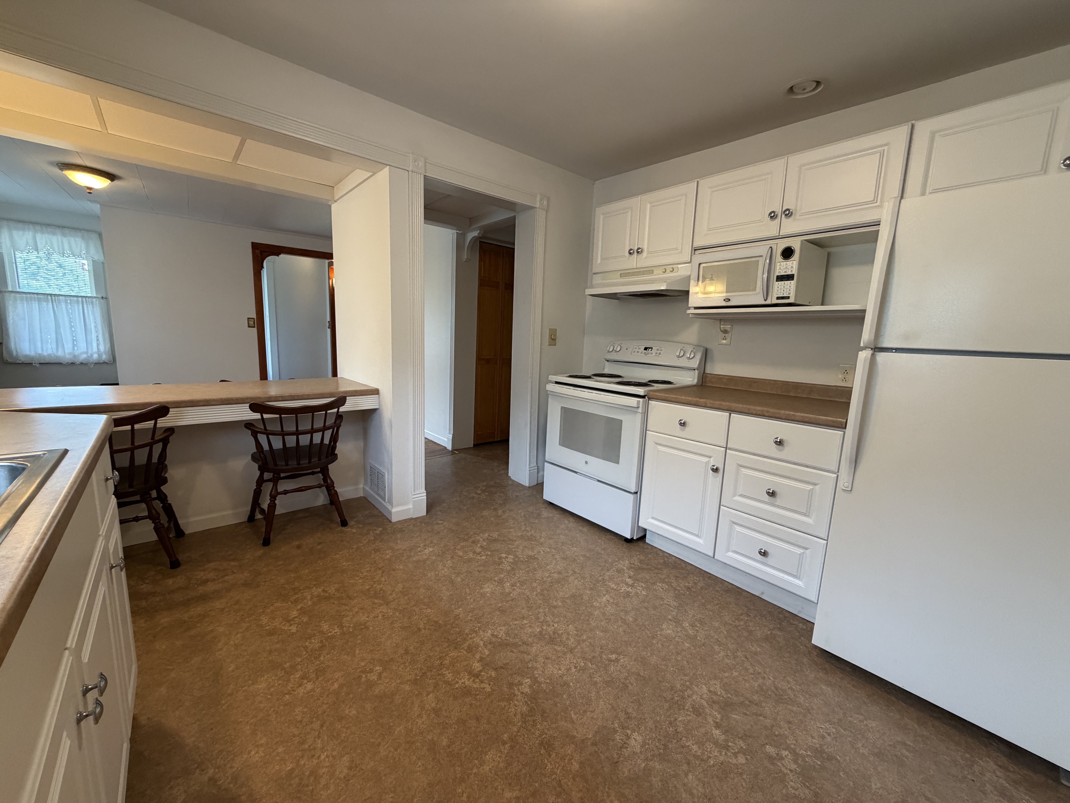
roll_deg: -1.9
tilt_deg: -9.3
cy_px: 402
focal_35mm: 14
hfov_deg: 102.1
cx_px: 535
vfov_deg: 85.7
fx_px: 433
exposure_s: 1/120
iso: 320
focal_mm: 2.22
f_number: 2.2
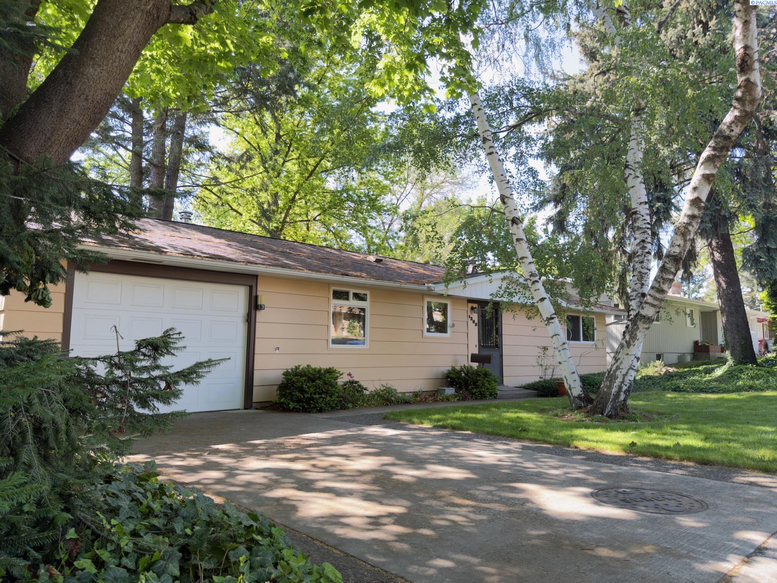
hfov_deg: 71.6
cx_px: 388
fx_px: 539
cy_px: 292
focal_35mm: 24
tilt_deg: +7.1
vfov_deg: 56.8
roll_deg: -0.5
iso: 64
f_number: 1.78
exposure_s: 1/218
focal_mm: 6.76
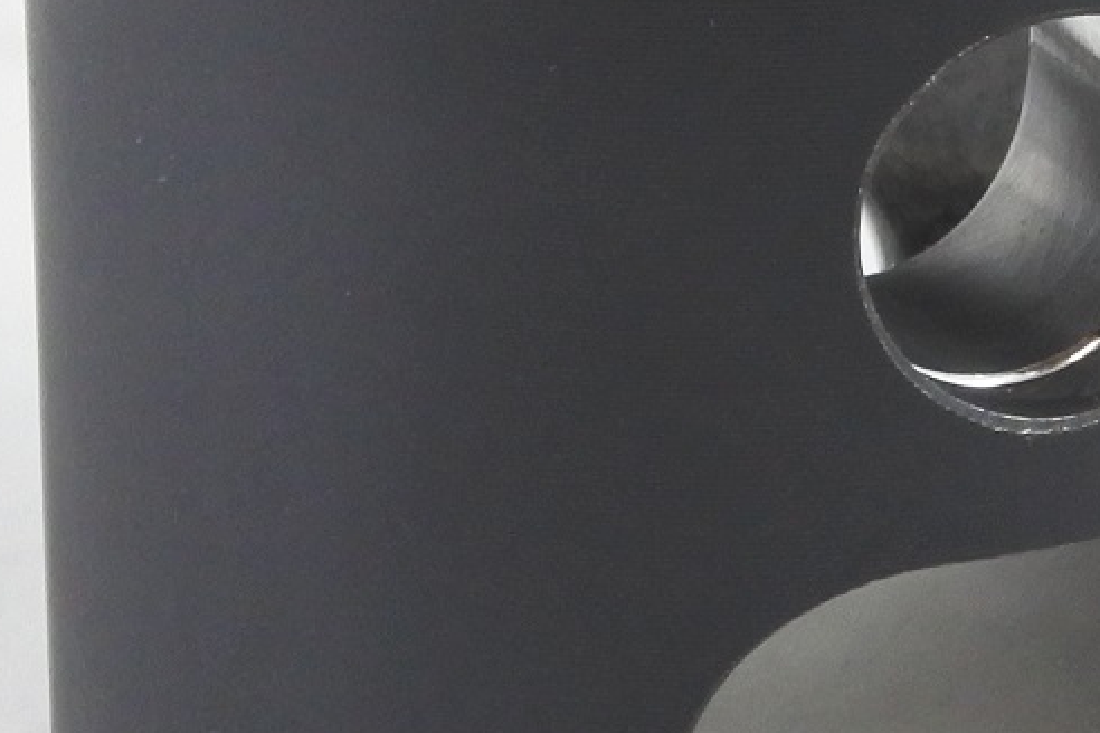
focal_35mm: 218
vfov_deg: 6.3
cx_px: 750
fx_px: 6661
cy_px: 22
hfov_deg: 9.4
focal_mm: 21
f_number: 4.8
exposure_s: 1/125
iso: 720
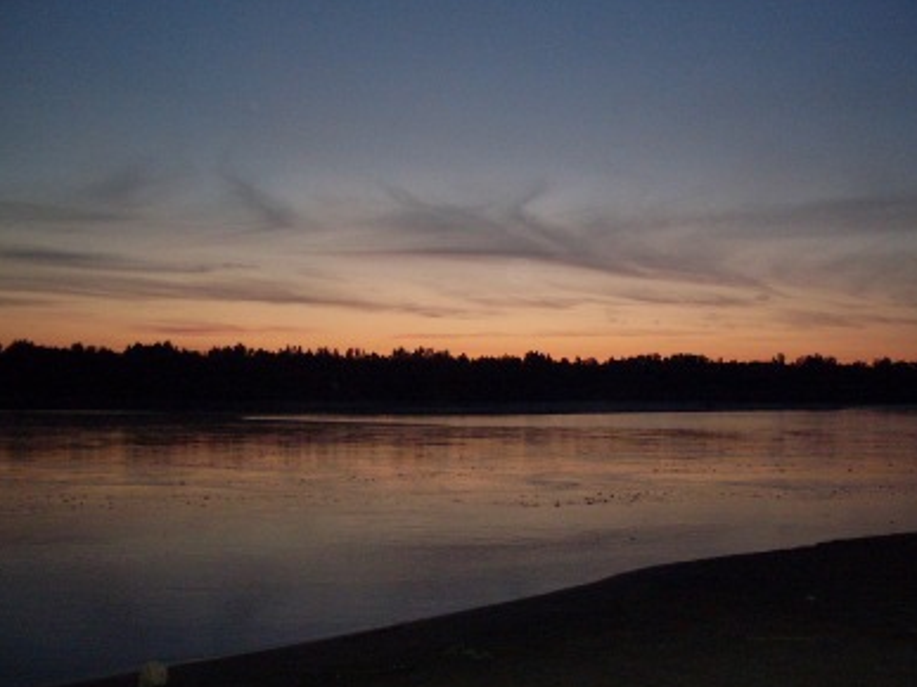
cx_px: 488
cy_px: 353
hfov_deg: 42.9
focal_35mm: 44
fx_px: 1165
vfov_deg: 32.9
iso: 240
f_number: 2.8
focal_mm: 6.3
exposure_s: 1/45
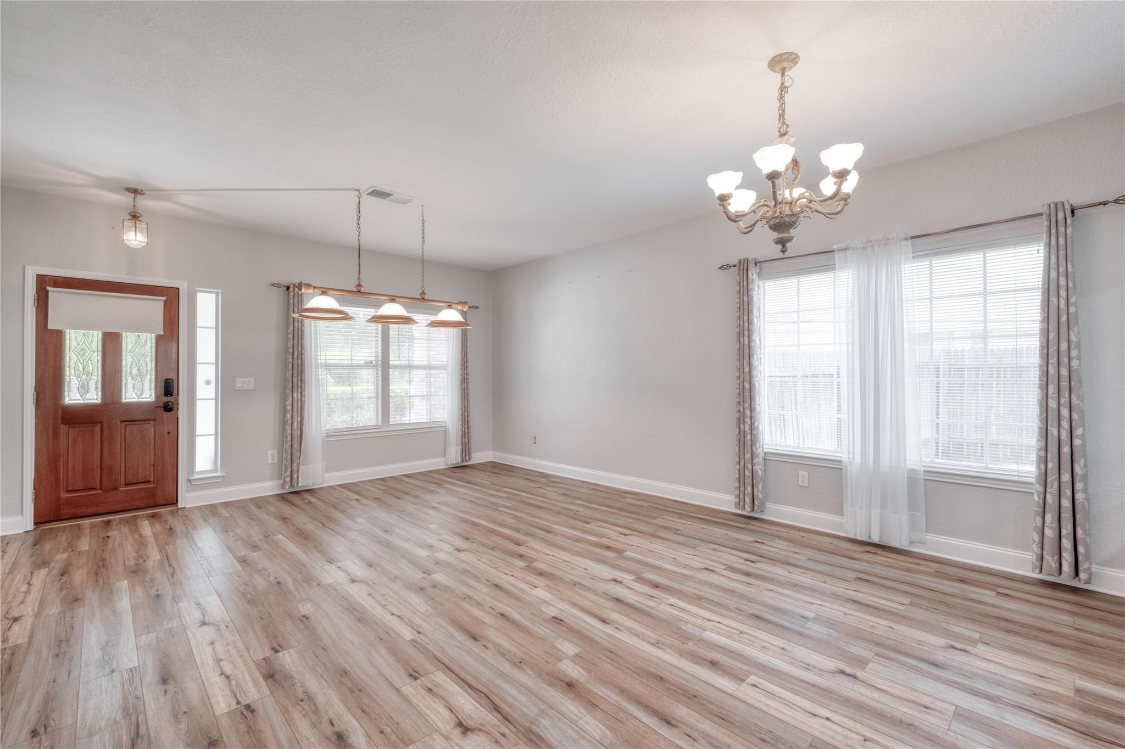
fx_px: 469
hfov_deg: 100.4
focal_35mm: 15
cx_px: 562
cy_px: 374
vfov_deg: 77.3
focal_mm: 10
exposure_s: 1/5
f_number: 8
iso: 400
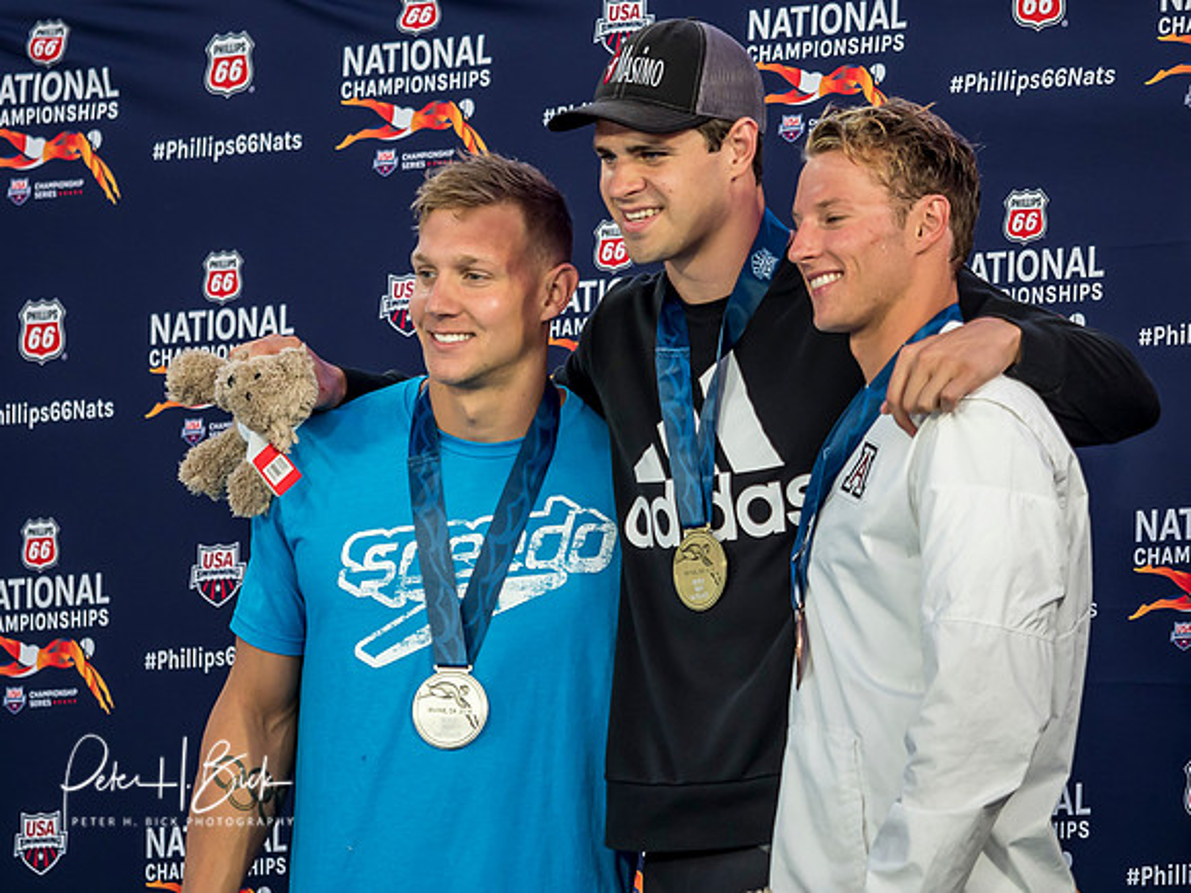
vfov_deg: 3.2
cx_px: 639
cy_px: 224
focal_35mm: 461
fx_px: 15857
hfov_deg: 4.3
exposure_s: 1/250
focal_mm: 150
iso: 400
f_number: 2.8
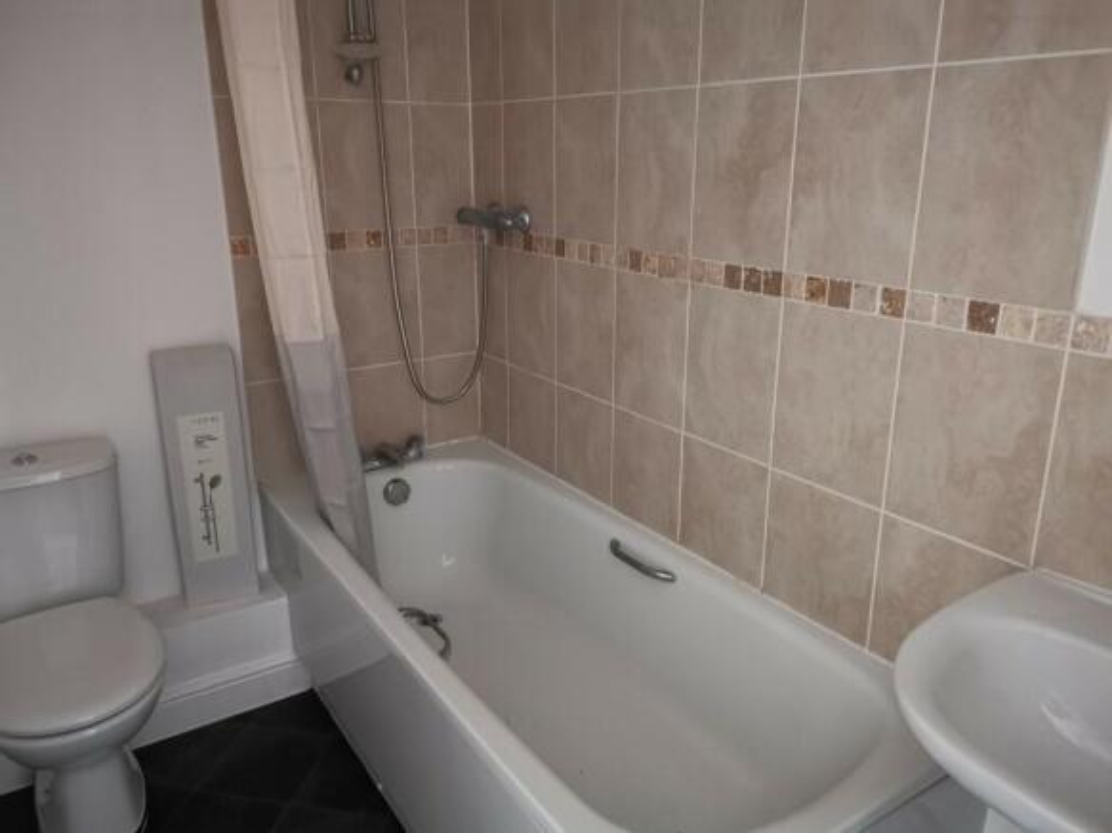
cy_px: 416
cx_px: 556
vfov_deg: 51.3
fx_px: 867
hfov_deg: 65.3
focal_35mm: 27
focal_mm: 5.58
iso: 1250
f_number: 1.8
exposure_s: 1/25
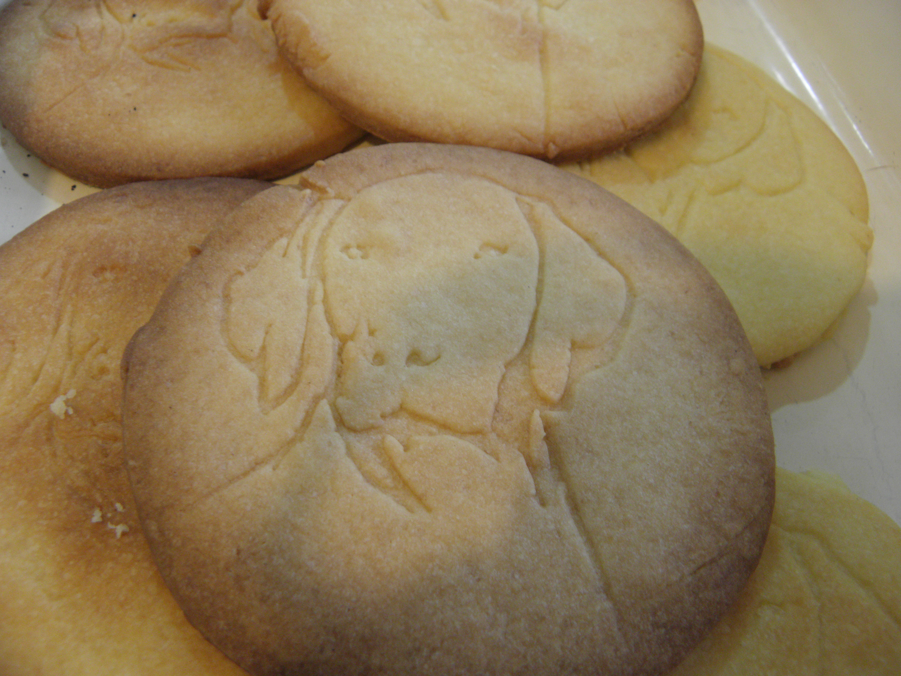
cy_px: 338
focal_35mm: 27
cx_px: 450
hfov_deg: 65.3
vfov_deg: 51.4
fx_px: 703
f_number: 2.8
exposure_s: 1/10
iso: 160
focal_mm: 4.83
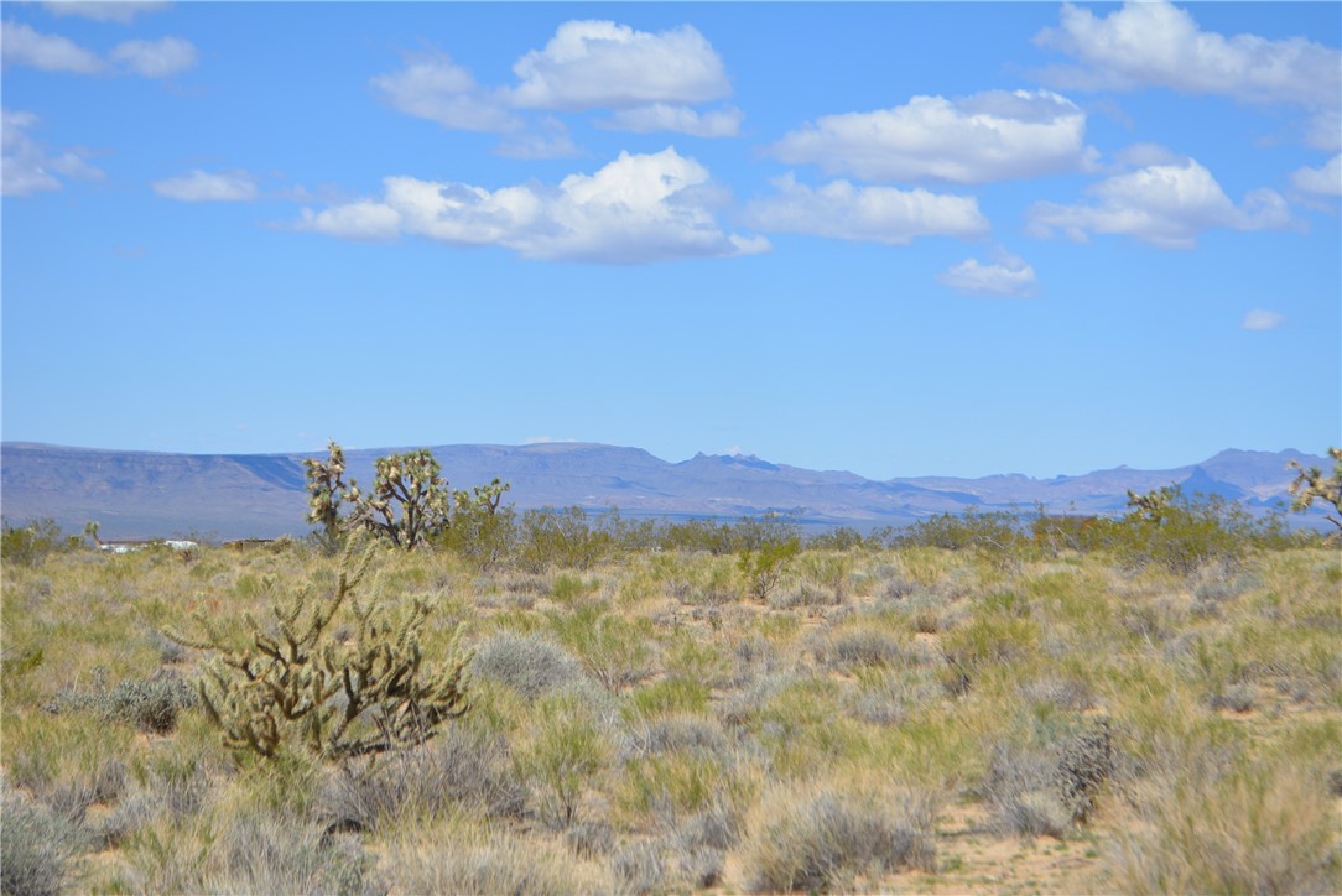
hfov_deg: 24.6
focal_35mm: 82
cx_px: 671
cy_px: 448
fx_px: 3077
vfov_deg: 16.6
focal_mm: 55
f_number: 7.1
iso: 400
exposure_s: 1/2000
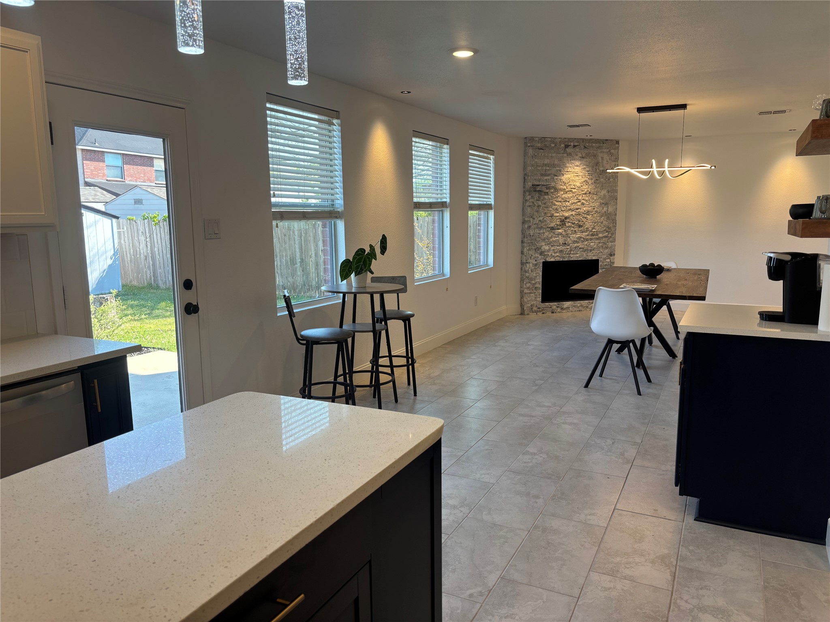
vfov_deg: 53.1
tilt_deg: -7.9
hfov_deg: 67.3
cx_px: 415
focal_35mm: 26
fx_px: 623
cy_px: 311
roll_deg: +0.4
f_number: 1.6
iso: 40
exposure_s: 1/152
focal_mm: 5.96
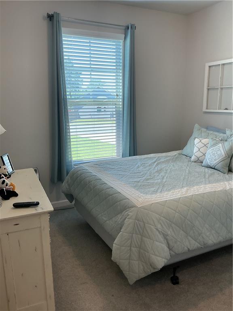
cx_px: 116
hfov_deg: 48.2
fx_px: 260
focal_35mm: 29
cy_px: 156
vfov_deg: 61.7
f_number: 1.8
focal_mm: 3
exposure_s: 1/100
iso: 64
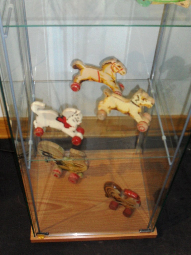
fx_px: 360
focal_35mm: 49
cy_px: 128
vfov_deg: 38.9
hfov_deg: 29.7
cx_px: 96
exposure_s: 1/45
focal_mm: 8.7
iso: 200
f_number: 3.9
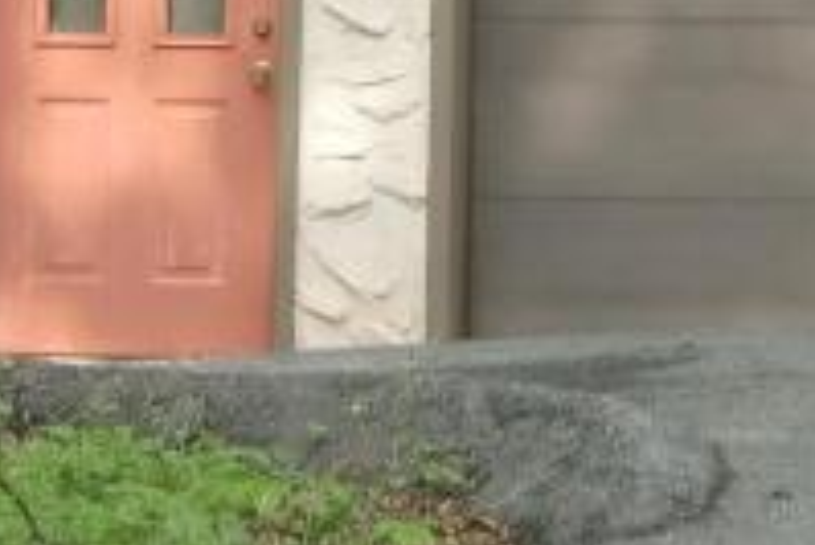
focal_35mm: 407
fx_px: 9220
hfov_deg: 5.1
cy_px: -754
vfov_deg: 3.3
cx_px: 307
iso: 64
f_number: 4.6
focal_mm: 13.6
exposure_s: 1/160
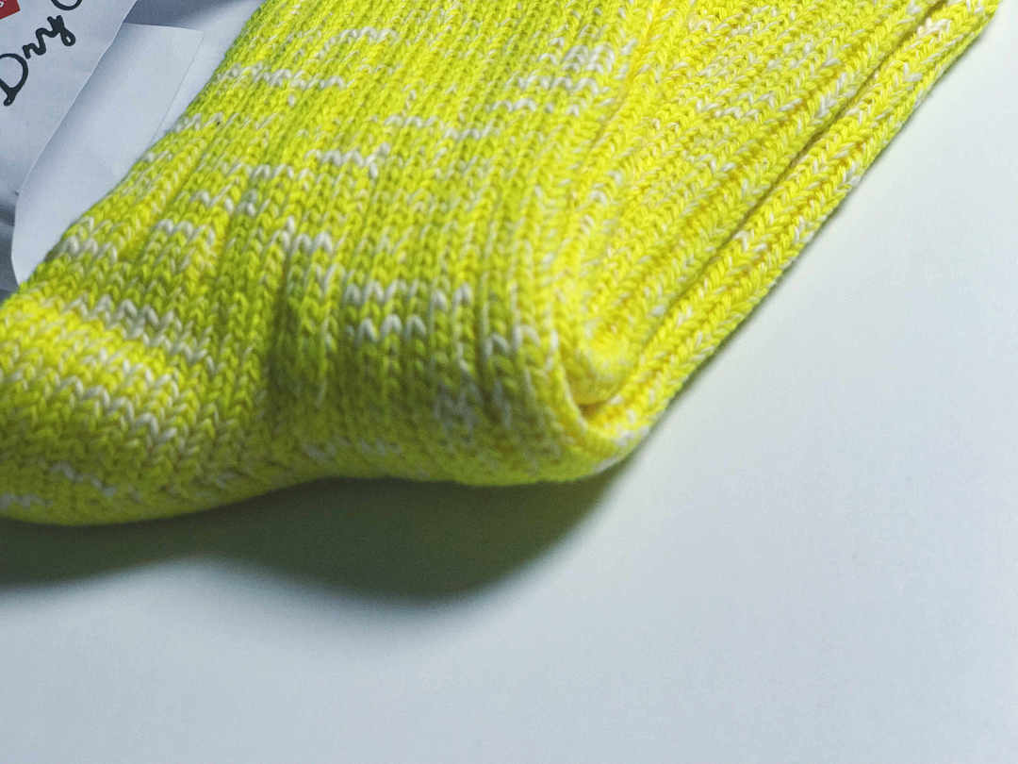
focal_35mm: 57
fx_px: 1676
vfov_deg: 25.7
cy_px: 382
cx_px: 509
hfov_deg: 33.8
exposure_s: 1/267
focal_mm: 6.6
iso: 20
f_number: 2.8
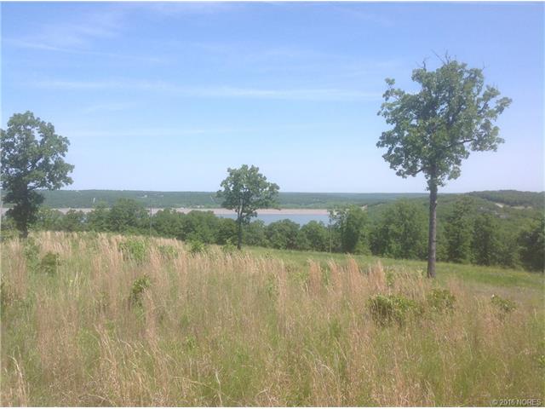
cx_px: 272
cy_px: 204
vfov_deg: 40.7
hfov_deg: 52.6
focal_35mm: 35
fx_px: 551
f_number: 2.4
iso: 50
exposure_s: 1/1374
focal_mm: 4.28
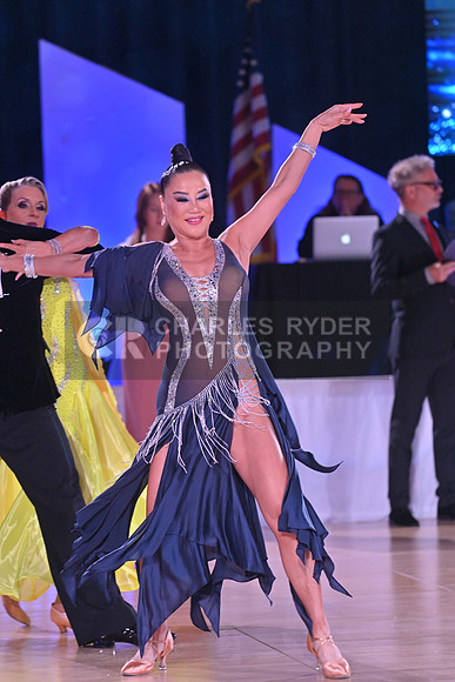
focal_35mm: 170
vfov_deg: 12.1
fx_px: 3221
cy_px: 341
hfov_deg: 8.1
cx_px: 228
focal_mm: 170
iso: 3200
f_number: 5
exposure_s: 1/400
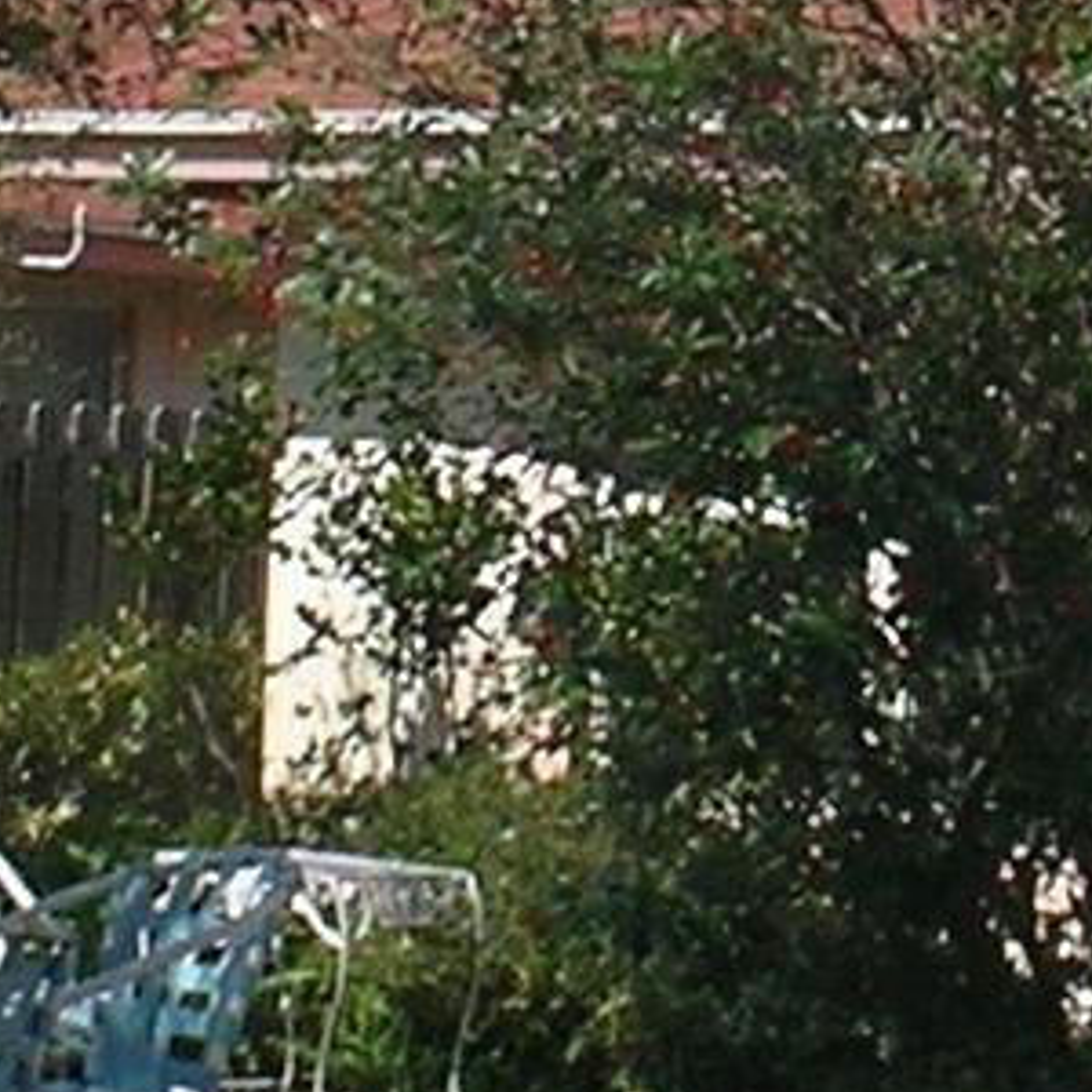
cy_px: 22
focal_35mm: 214
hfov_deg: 8.2
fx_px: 7638
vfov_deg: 8.1
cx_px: 961
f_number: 7.1
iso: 50
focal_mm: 5.8
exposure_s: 1/230
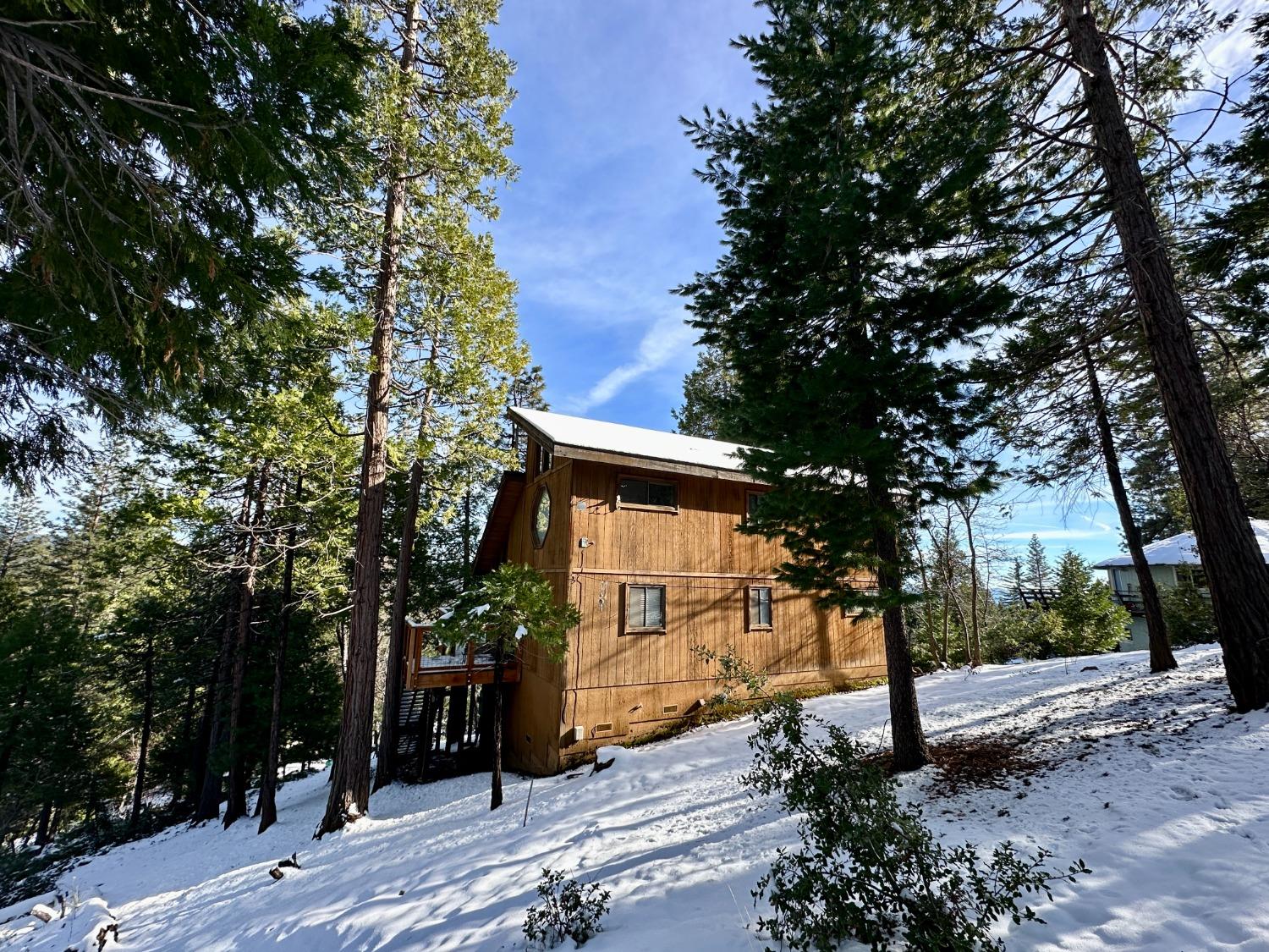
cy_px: 476
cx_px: 634
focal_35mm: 14
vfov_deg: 85.7
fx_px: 513
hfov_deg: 102.1
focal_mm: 2.22
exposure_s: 1/790
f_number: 2.2
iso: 40
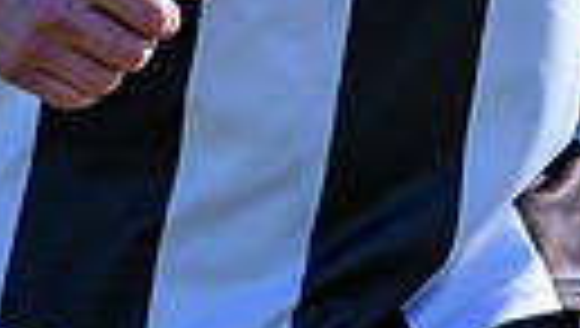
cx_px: 690
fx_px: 25074
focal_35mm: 1628
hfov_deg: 1.3
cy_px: -606
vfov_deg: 0.7
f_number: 2.8
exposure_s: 1/3200
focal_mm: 170
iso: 320
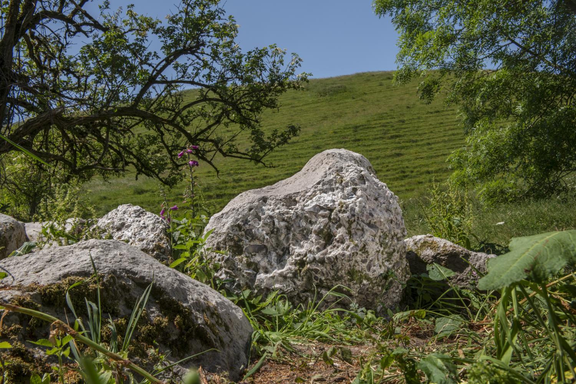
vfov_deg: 37.9
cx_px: 288
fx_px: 560
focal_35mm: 35
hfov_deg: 54.4
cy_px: 192
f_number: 22
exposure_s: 1/30
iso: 64
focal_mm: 35
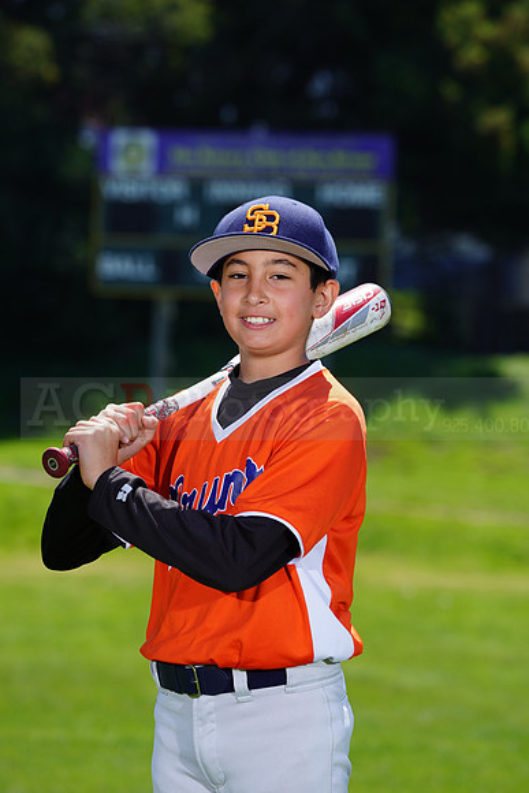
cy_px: 396
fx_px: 4802
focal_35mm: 218
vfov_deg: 9.4
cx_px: 264
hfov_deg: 6.3
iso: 100
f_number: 8
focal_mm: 218
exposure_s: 1/250
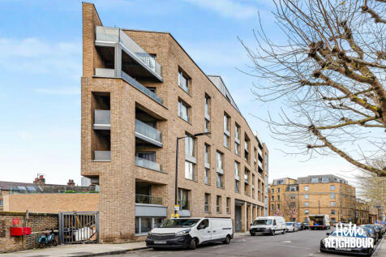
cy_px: 128
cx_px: 193
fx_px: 171
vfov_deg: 73.7
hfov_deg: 96.8
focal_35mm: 16
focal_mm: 16
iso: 400
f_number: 7.1
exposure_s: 1/500
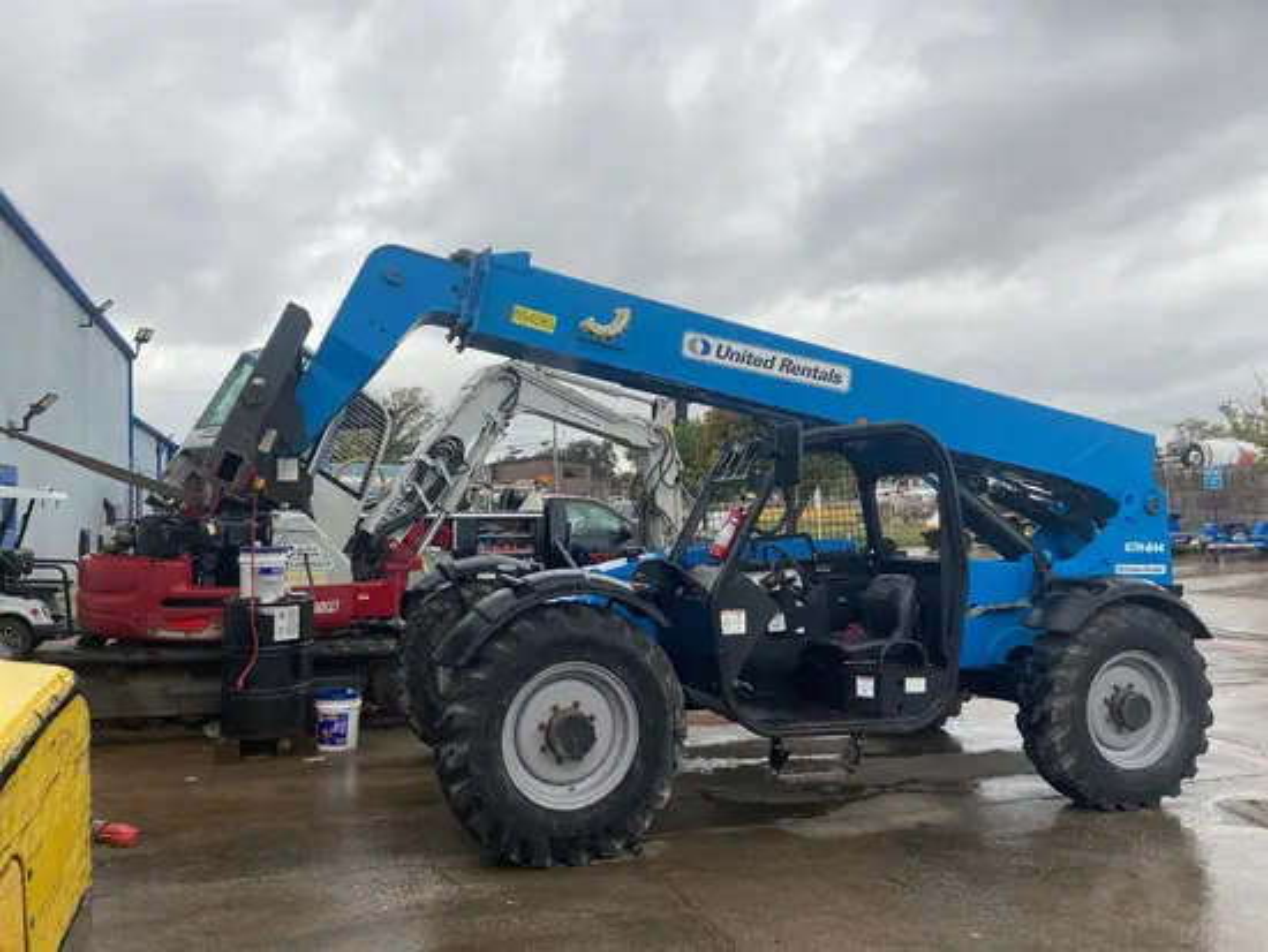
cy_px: 476
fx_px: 953
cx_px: 634
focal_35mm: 26
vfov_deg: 53.1
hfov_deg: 67.3
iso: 32
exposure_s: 1/415
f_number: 1.8
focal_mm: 4.25
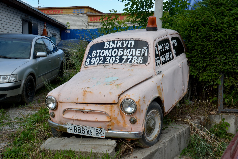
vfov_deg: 34.2
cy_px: 80
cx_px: 119
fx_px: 258
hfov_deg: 49.5
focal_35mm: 39
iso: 200
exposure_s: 1/200
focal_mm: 26
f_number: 7.1
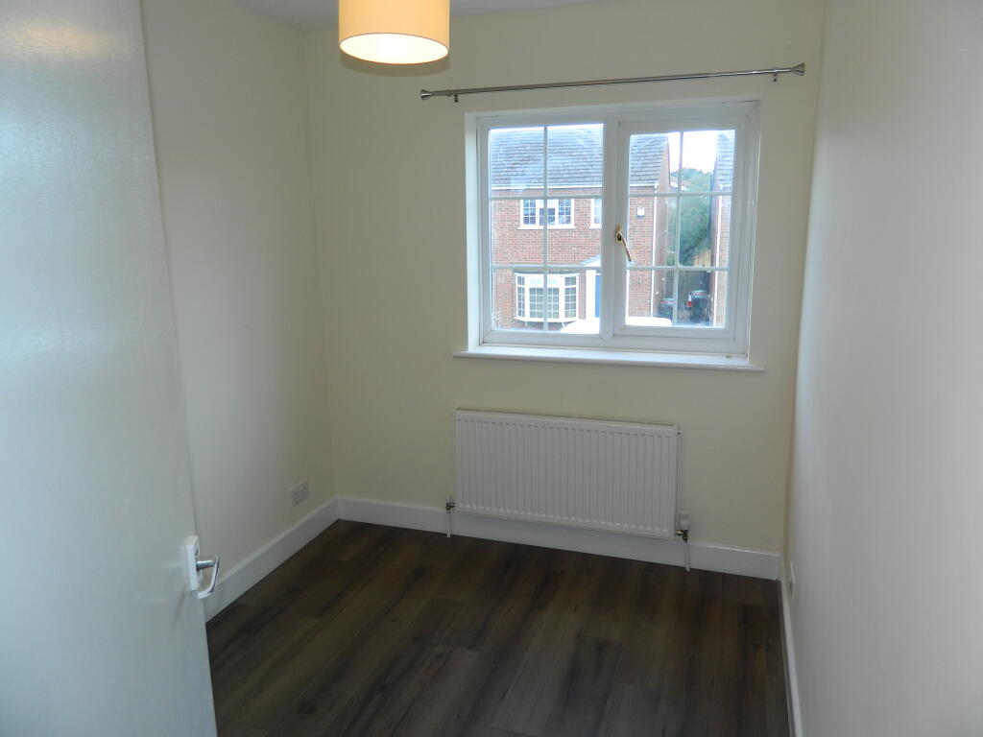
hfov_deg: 69.4
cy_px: 368
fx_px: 710
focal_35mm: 25
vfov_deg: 54.9
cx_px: 492
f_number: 3.1
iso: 80
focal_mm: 4.5
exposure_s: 1/40
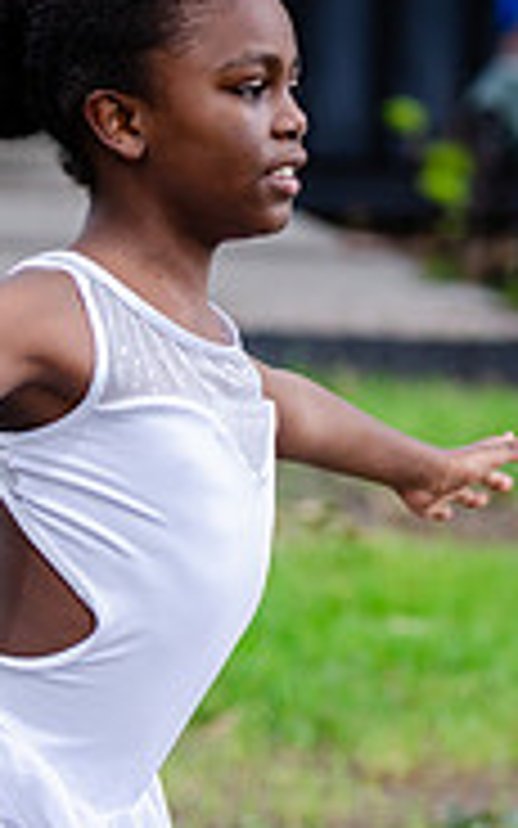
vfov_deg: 5.4
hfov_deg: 3.4
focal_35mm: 391
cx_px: 81
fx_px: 8832
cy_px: 891
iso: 200
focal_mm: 105
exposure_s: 1/400
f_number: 4
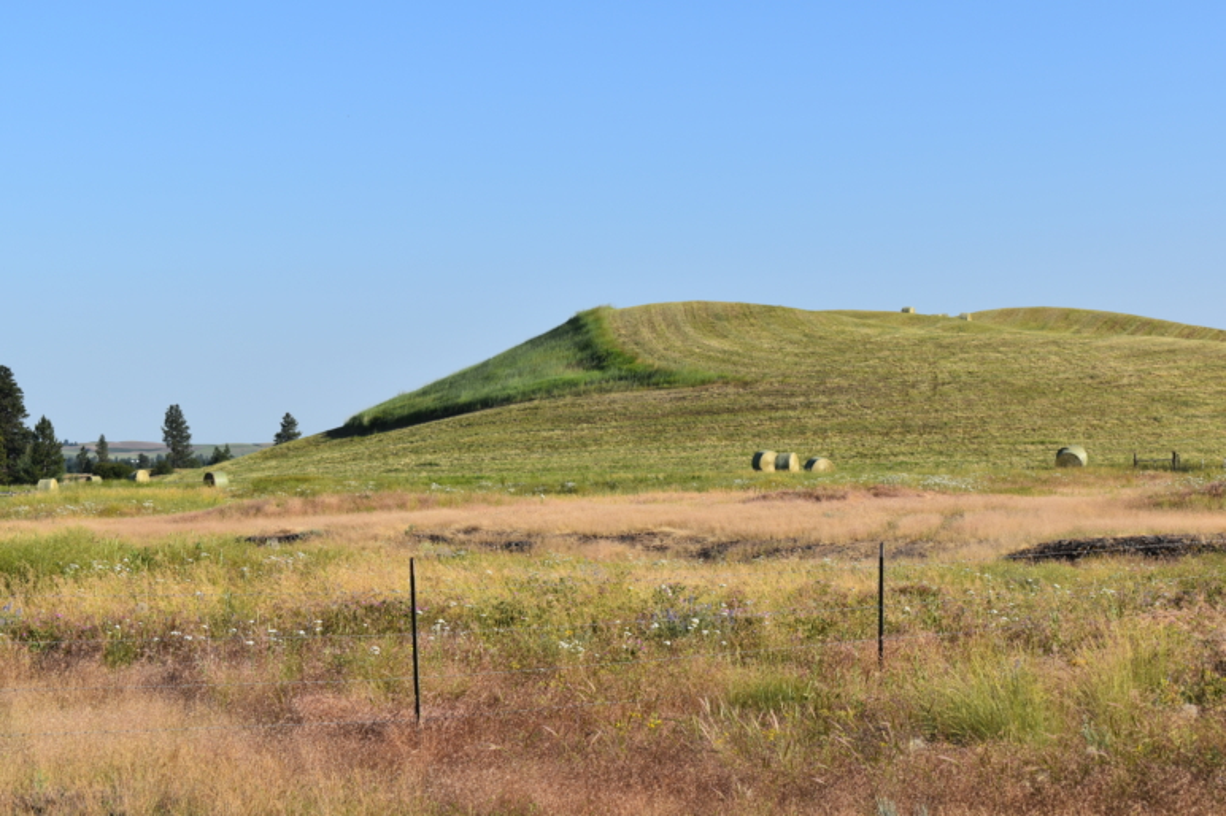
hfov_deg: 24.6
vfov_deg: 16.5
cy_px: 408
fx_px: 2808
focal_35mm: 82
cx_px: 613
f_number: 9
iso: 100
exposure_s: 1/320
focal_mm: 55
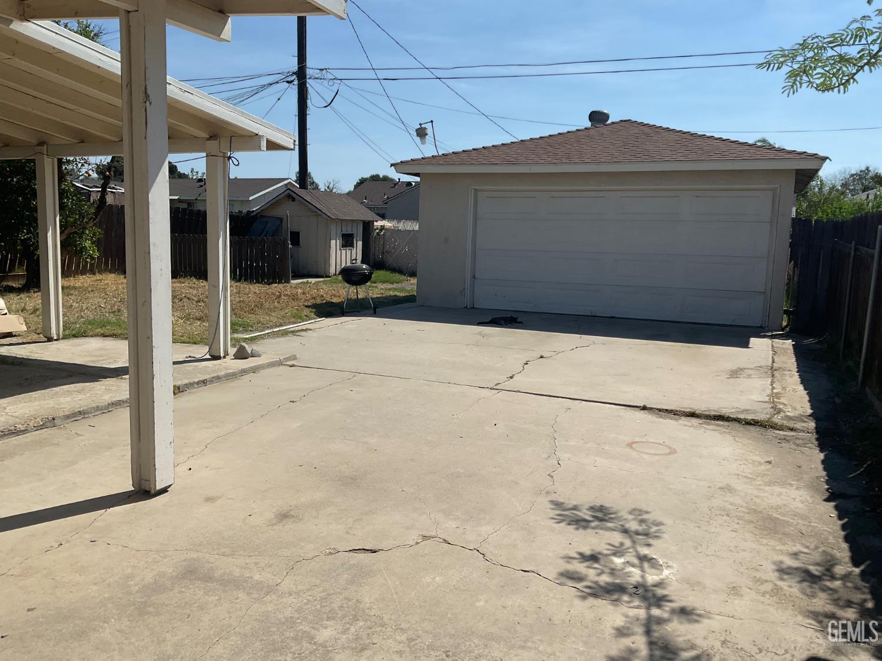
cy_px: 330
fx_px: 739
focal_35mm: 29
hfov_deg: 61.7
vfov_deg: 48.2
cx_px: 441
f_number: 1.8
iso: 16
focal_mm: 3
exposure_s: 1/3788
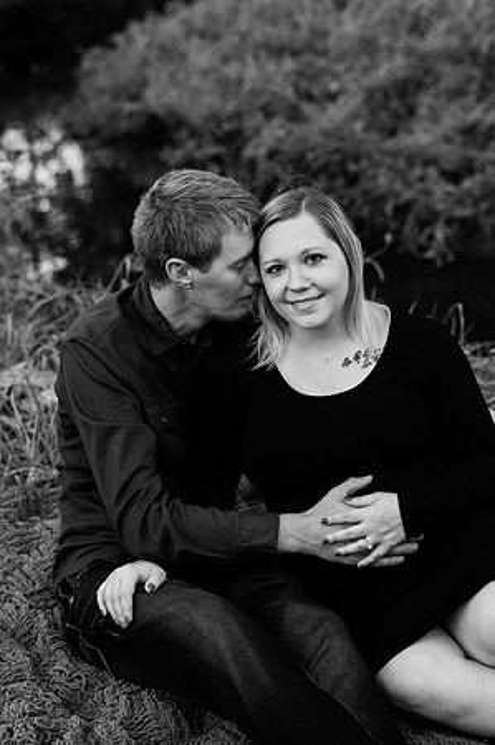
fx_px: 1199
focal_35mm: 58
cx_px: 248
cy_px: 372
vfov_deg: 34.5
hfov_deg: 23.3
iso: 400
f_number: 3.2
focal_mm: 58
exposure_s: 1/200
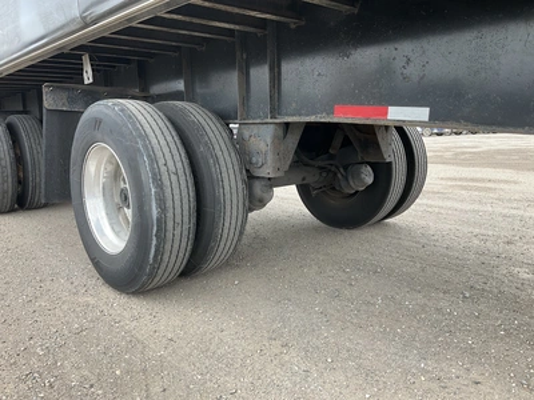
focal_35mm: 29
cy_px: 200
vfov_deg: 48.2
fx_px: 447
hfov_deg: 61.7
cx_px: 267
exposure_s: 1/122
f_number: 1.8
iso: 25
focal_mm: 3
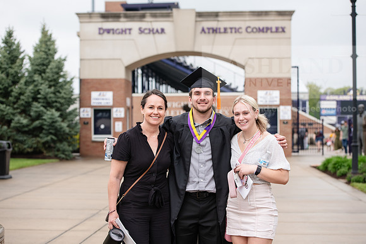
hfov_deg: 27.0
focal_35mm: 75
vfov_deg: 18.2
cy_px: 122
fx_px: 763
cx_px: 183
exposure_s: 1/640
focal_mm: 75
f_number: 4
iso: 200
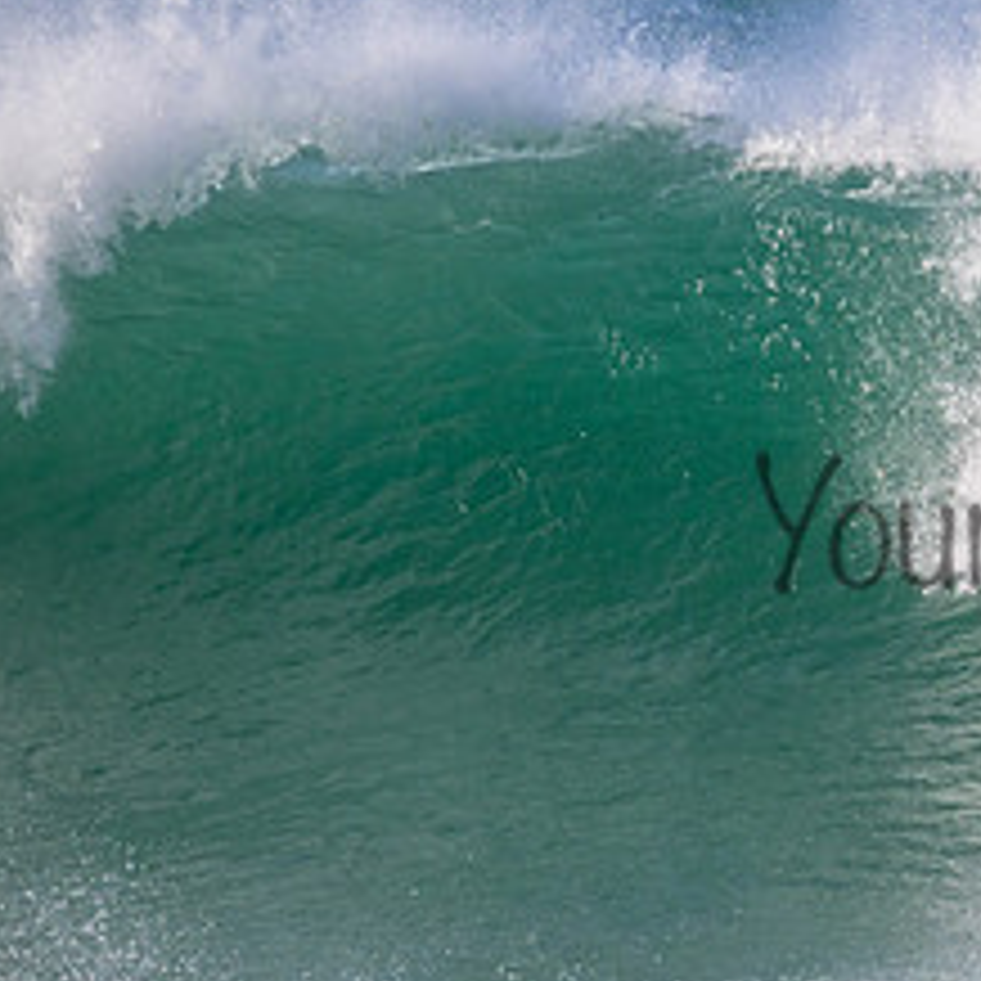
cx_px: 1220
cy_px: 484
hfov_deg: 1.0
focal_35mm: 1808
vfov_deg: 1.0
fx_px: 57969
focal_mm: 800
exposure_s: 1/2000
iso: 1600
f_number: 11
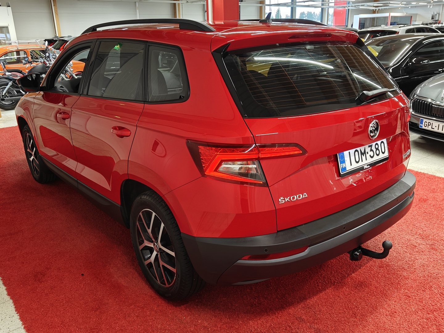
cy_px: 166
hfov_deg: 60.0
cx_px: 222
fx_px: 385
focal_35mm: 30
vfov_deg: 46.8
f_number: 1.8
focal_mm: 5.59
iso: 64
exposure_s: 1/50
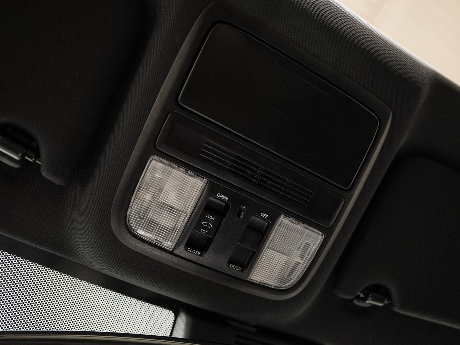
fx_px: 345
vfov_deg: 53.1
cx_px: 230
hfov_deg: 67.4
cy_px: 172
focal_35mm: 26
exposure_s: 1/30
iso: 1000
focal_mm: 24
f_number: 2.8
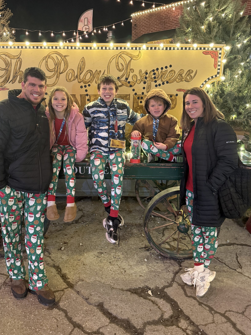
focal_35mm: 28
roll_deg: -0.3
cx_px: 108
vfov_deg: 63.3
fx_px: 271
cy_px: 150
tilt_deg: -11.5
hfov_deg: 49.6
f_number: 1.78
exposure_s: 1/40
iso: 800
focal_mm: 6.76
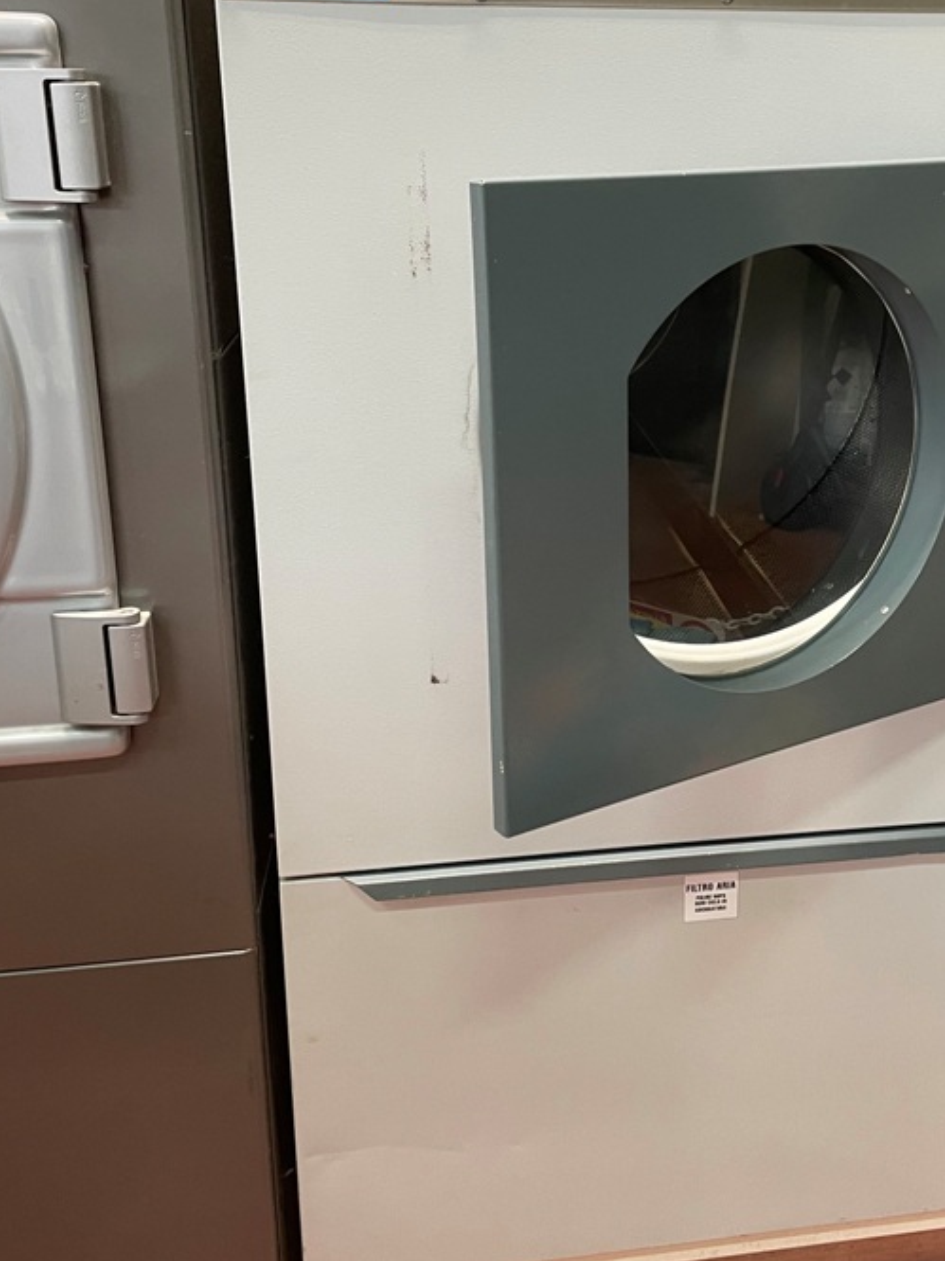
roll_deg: +0.0
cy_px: 509
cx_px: 674
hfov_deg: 35.4
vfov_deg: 46.6
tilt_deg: -15.9
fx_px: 1457
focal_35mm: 40
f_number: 1.6
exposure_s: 1/50
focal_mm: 4.2
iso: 125
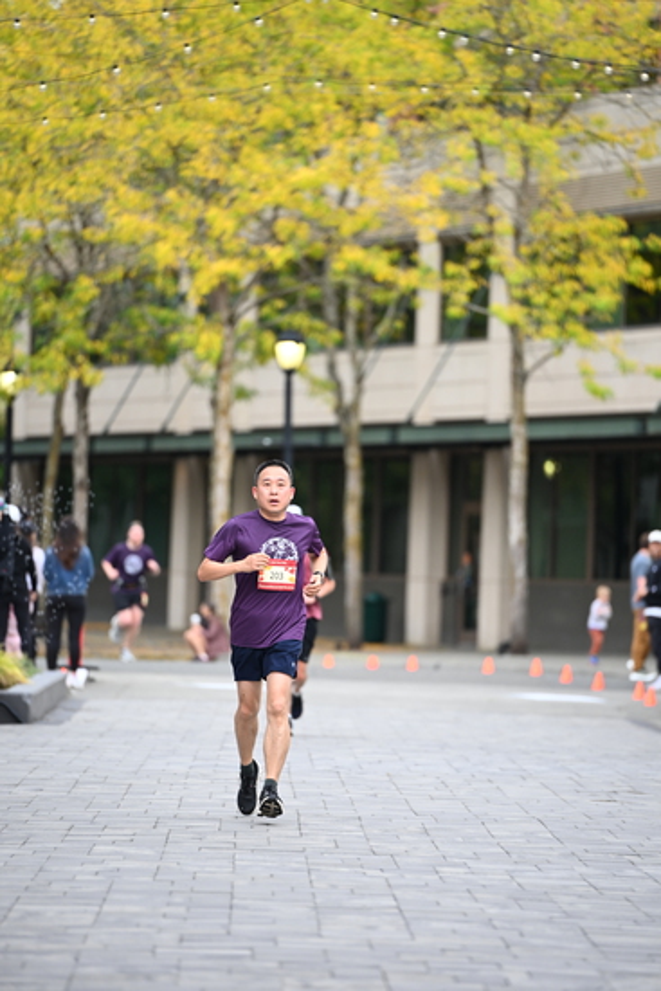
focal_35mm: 200
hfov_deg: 6.9
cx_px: 330
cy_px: 496
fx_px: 5504
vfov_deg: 10.3
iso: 640
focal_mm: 200
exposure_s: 1/1250
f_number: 2.8
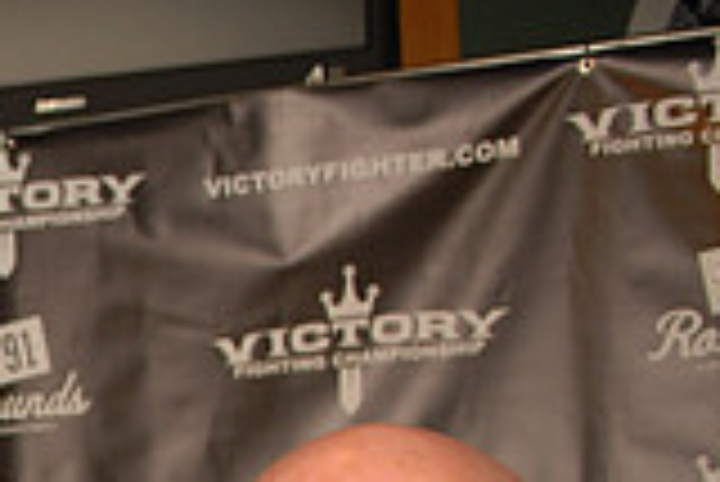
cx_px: -436
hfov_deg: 18.0
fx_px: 1962
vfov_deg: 12.9
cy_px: 820
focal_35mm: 98
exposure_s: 1/250
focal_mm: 18
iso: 160
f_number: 2.8
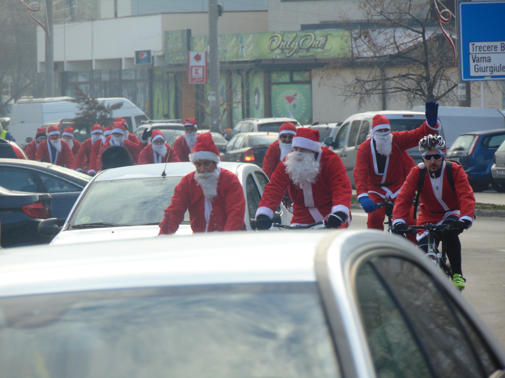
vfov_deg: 3.9
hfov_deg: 5.2
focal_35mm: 379
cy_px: 189
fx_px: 5529
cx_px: 252
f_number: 4.2
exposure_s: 1/160
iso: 80
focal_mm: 68
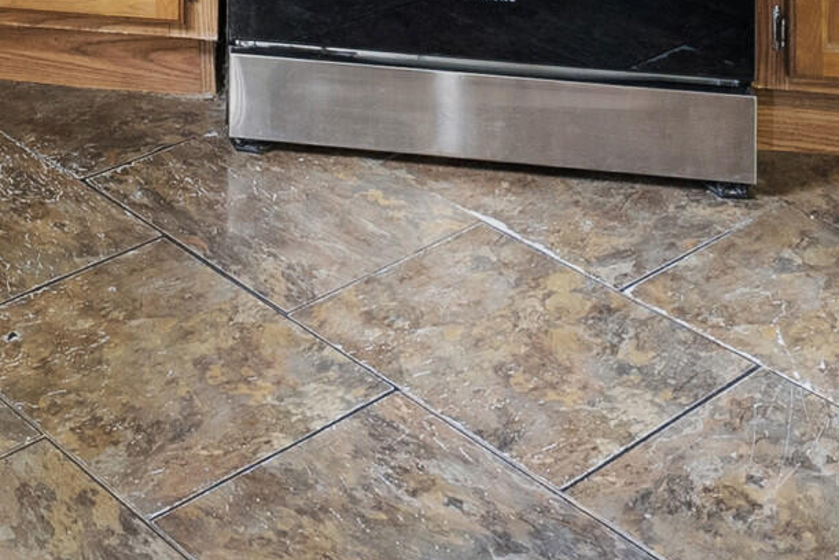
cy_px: -721
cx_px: -118
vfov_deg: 13.7
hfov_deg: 24.6
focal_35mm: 76
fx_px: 1772
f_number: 9
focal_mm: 16
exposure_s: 3.2
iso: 800
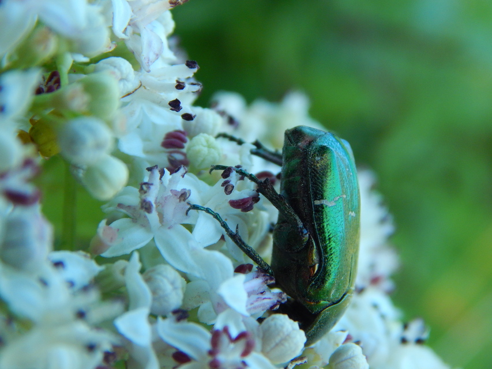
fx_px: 1322
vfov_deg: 15.9
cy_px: 184
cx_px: 246
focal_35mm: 93
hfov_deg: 21.1
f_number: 4.4
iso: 250
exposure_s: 1/250
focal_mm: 16.6
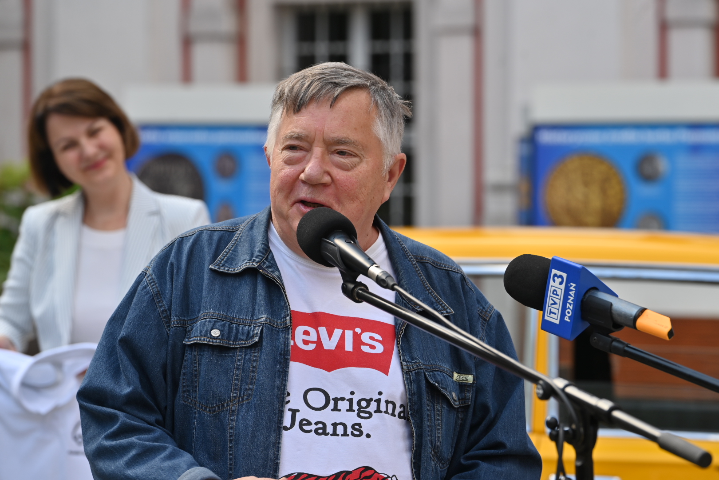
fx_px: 2596
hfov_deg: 15.8
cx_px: 360
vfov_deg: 10.5
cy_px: 240
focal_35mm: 130
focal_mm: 130
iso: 100
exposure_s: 1/250
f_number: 5.6
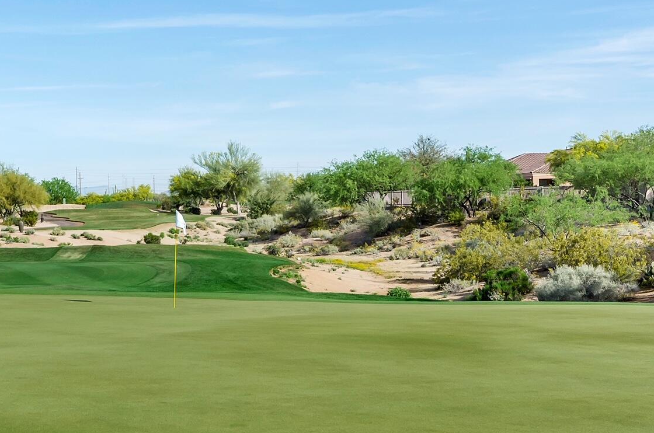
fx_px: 1197
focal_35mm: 66
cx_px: 136
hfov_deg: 29.9
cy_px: 164
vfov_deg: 20.5
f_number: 9
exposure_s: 1/320
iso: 250
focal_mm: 20
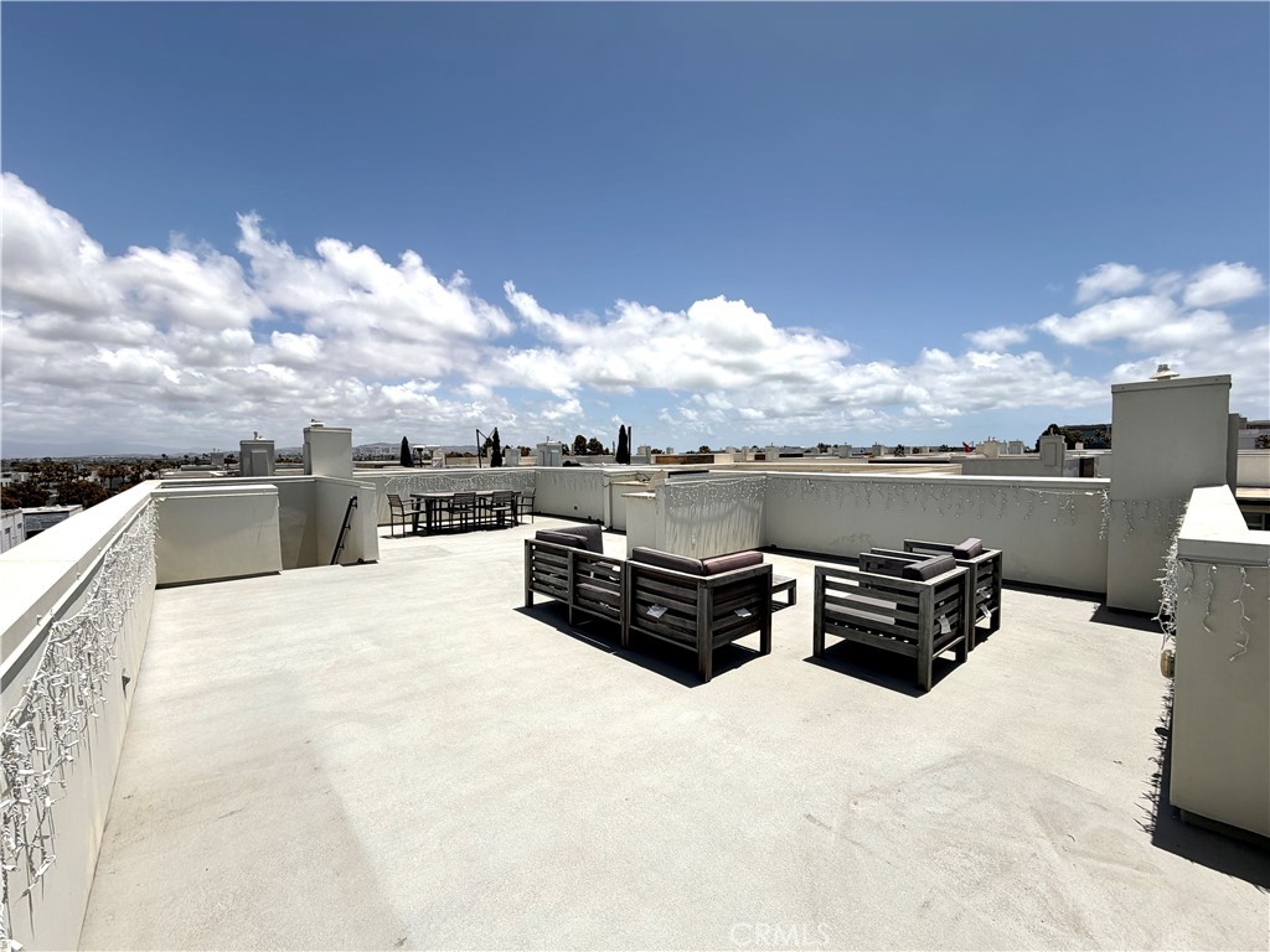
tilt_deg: -1.3
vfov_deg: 85.7
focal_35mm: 14
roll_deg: +1.5
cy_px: 476
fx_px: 514
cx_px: 635
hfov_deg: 102.1
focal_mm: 2.22
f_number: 2.2
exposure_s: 1/1848
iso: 20
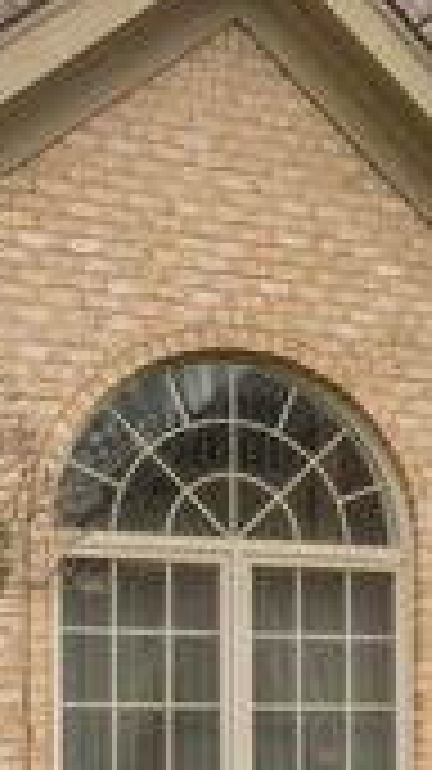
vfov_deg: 23.8
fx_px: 1795
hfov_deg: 13.1
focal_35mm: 88
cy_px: 637
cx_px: 616
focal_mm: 12
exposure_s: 1/320
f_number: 6.3
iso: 100
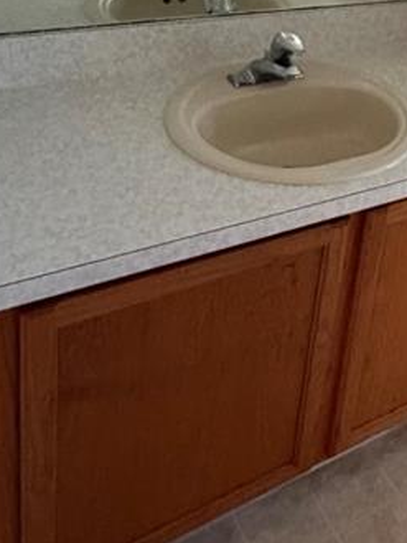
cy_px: 5
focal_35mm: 51
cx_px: 562
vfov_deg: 34.3
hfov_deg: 24.1
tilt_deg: -17.8
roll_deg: -12.2
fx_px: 799
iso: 640
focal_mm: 2.22
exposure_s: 1/60
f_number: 2.2
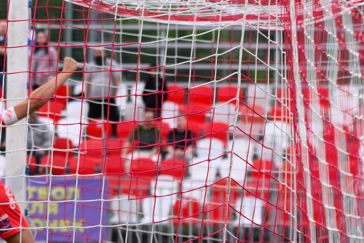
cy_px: 200
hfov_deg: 5.0
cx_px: -241
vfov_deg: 3.4
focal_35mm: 406
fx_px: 4105
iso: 2000
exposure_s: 1/2000
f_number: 4
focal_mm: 95
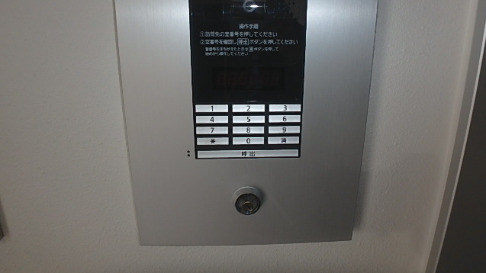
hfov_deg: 78.7
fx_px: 296
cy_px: 94
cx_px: 243
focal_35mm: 23
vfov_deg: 48.7
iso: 200
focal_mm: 3.7
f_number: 3.5
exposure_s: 1/30
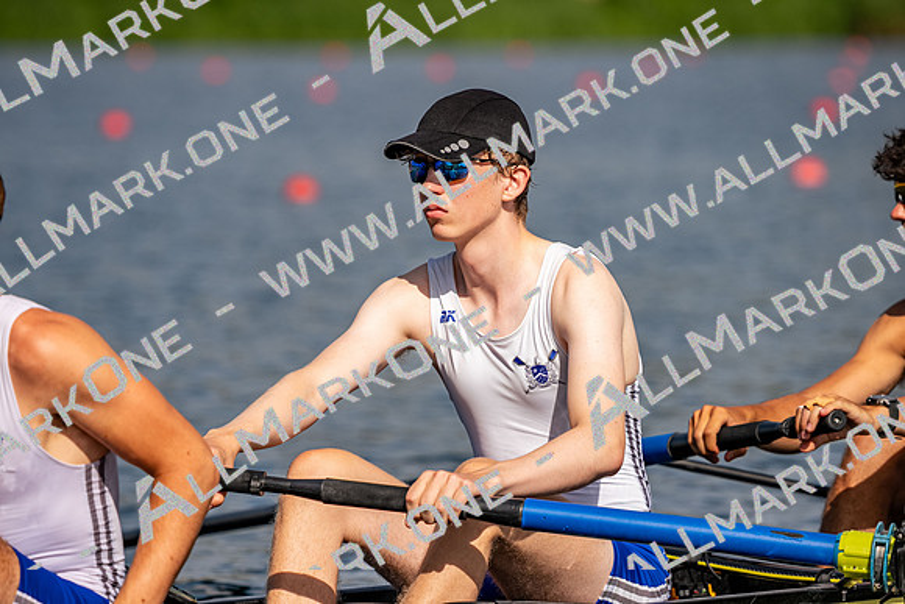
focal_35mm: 315
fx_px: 7928
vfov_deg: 4.4
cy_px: 302
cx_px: 452
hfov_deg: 6.5
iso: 125
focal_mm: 315.3
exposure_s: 1/1600
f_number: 5.6
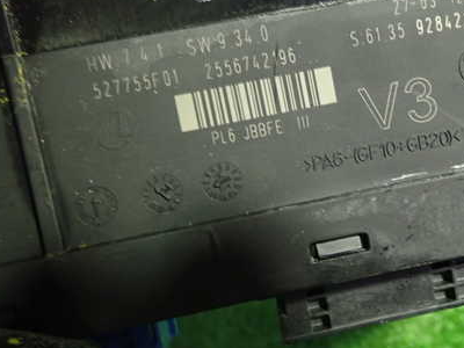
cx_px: 318
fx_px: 603
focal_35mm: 45
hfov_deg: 41.4
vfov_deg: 32.0
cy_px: 124
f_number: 2.3
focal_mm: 5.4
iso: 500
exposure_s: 1/30
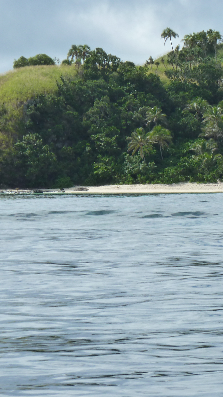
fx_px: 2586
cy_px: 198
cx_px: 224
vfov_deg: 8.8
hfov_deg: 4.9
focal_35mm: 246
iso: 125
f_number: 5.6
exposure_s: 1/500
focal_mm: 24.1
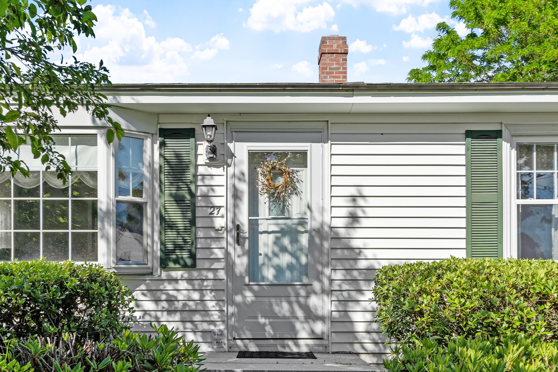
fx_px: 418
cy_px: 186
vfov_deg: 47.9
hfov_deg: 67.4
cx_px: 279
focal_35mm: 27
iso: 100
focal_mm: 18
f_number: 8
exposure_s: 1/320
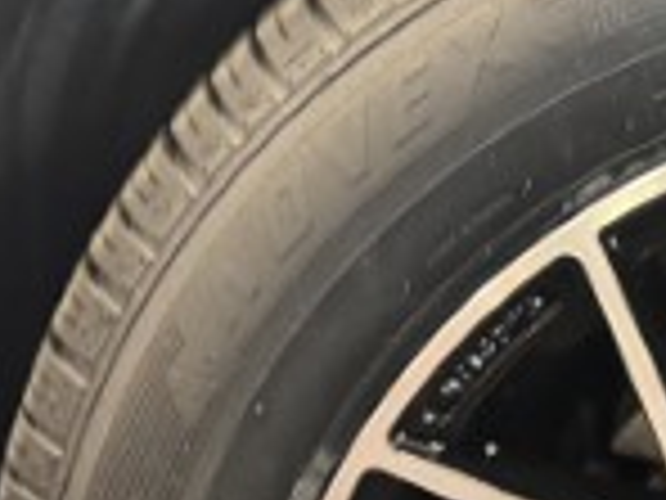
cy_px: 455
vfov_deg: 14.1
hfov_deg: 16.9
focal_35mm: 104
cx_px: 1040
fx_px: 2001
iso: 800
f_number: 1.78
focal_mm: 6.76
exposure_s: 1/33
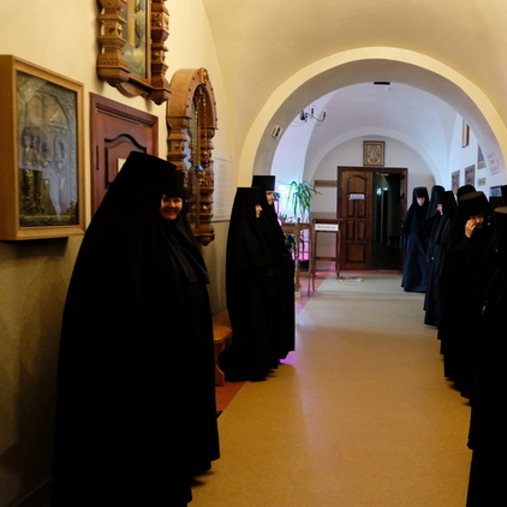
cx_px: 377
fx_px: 663
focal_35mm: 40
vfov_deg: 41.9
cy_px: 254
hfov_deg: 40.7
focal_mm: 20.5
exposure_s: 1/52
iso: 6400
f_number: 3.2
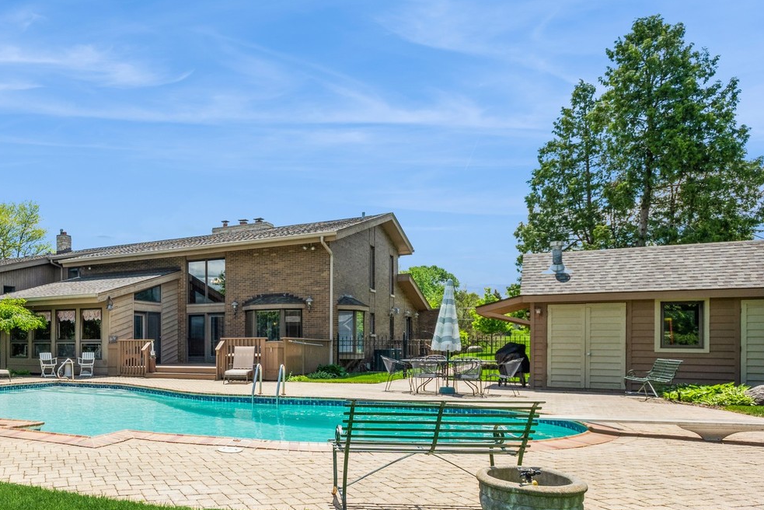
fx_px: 594
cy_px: 292
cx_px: 160
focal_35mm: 28
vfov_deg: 46.3
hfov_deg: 60.5
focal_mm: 17
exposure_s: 1/800
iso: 400
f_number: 8
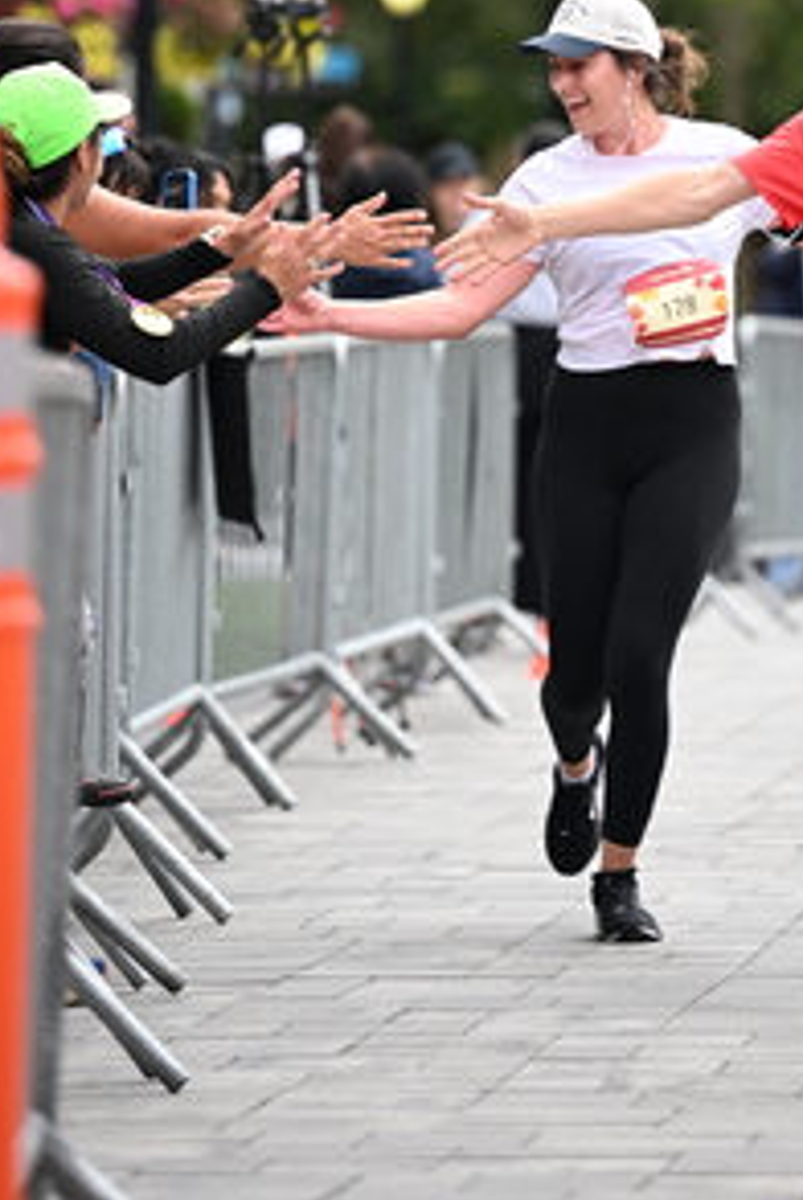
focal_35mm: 319
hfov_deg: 4.3
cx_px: 658
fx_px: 10647
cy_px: 102
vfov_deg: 6.4
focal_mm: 170
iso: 640
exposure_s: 1/2000
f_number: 2.8
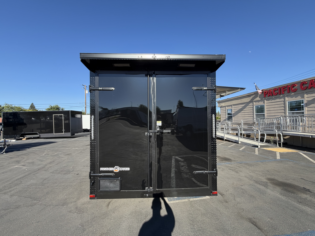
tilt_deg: +2.8
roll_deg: +0.4
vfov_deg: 85.7
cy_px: 118
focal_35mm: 14
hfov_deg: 102.1
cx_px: 158
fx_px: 127
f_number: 2.2
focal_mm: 2.22
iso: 40
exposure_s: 1/734
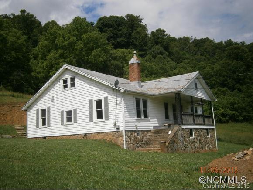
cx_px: 126
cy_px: 95
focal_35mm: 36
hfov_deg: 51.3
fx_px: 263
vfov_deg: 39.7
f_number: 8.7
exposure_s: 1/500
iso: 160
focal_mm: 6.4
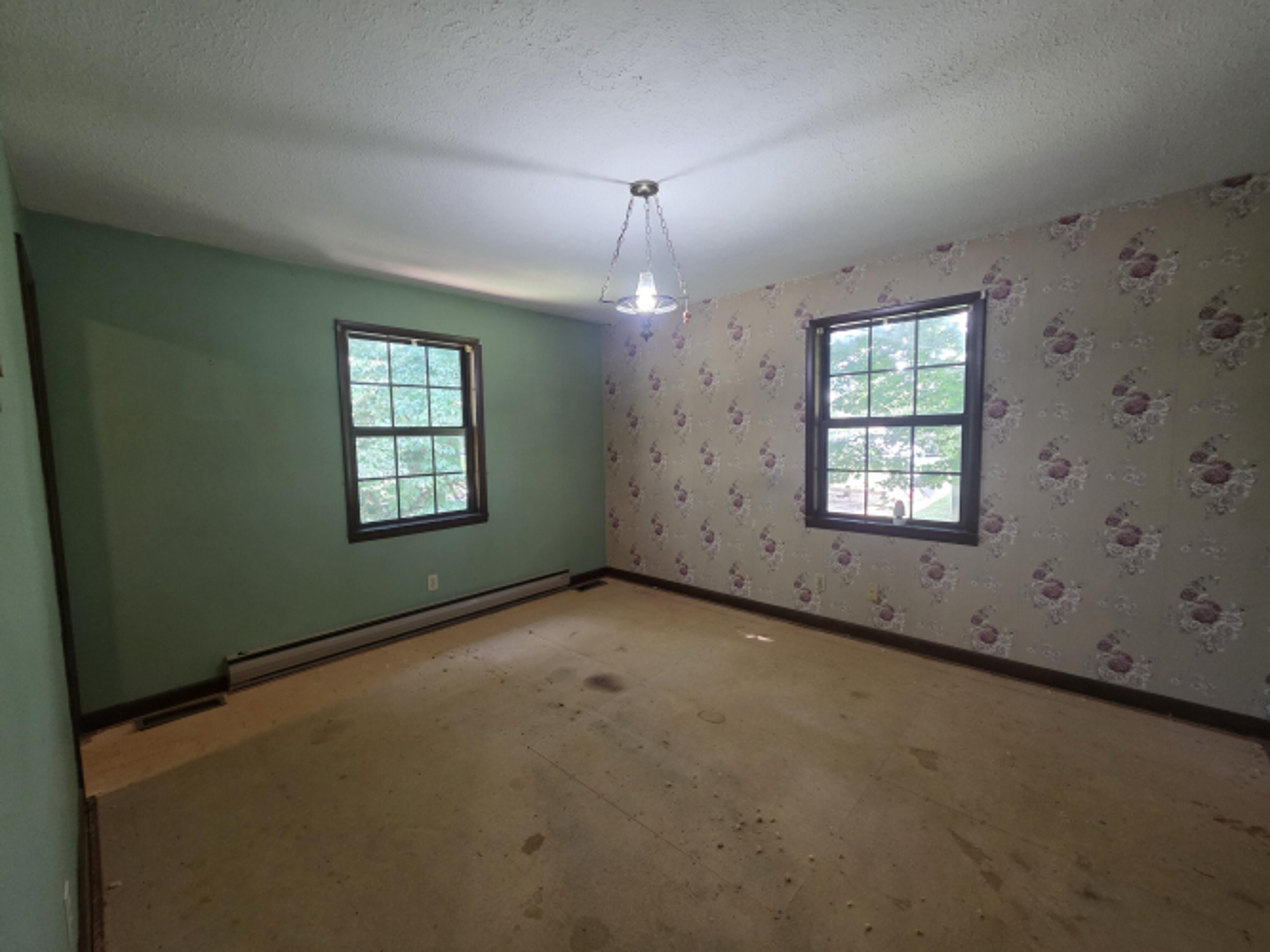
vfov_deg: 89.9
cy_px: 476
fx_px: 477
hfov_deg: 106.2
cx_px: 635
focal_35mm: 13
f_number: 1.9
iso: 320
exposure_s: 1/60
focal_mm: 2.2
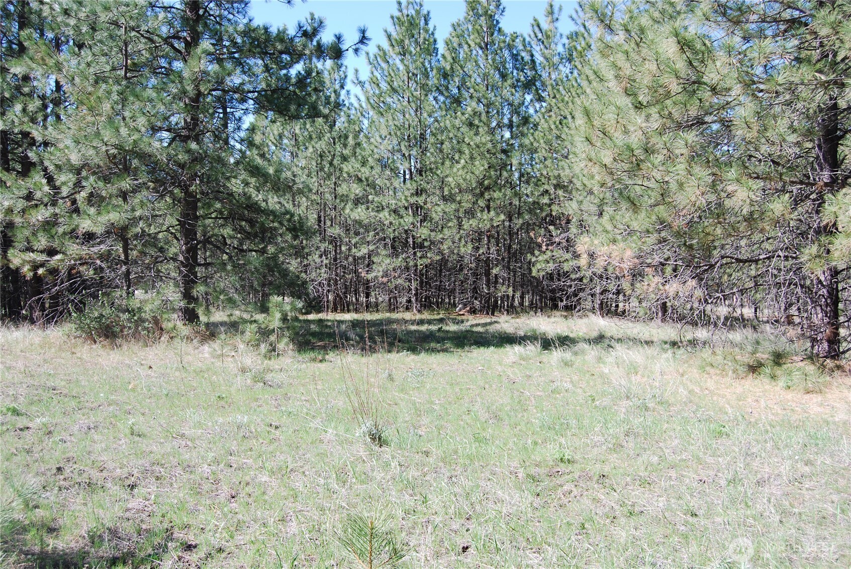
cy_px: 284
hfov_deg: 57.2
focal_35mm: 33
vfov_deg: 40.1
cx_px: 426
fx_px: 781
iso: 100
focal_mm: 22
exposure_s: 1/160
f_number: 6.3
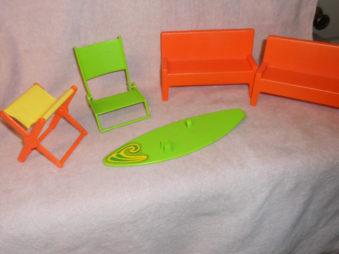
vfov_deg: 44.2
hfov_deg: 56.8
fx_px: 313
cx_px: 170
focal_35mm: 32
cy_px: 127
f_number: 3.5
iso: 80
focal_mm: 5.8
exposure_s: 1/25
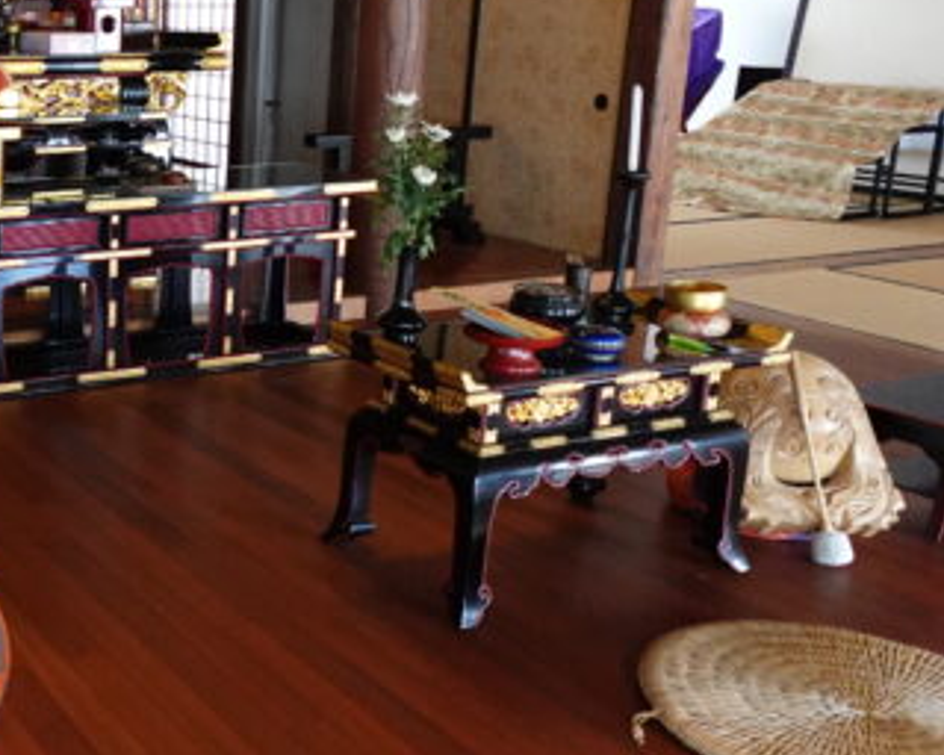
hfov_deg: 36.2
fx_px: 1229
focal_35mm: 44
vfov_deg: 34.1
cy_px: 316
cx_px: -71
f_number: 2
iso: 1600
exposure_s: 1/80
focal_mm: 7.6
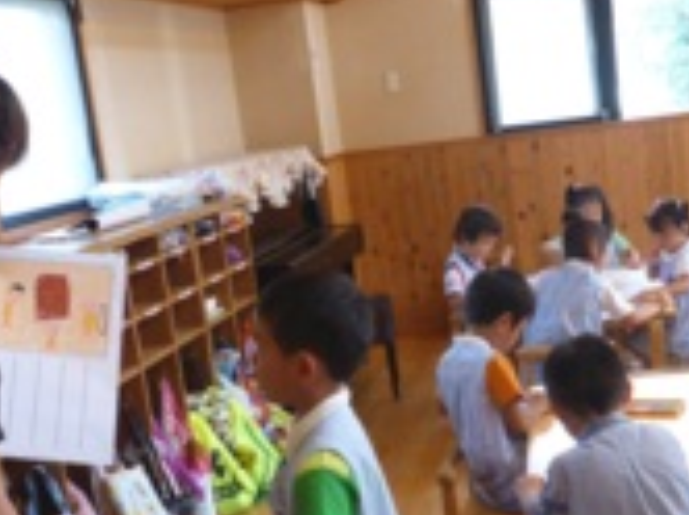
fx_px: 1173
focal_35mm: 59
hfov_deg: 32.7
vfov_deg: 24.5
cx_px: 407
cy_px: 382
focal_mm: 4.9
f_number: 3.3
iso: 400
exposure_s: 1/60
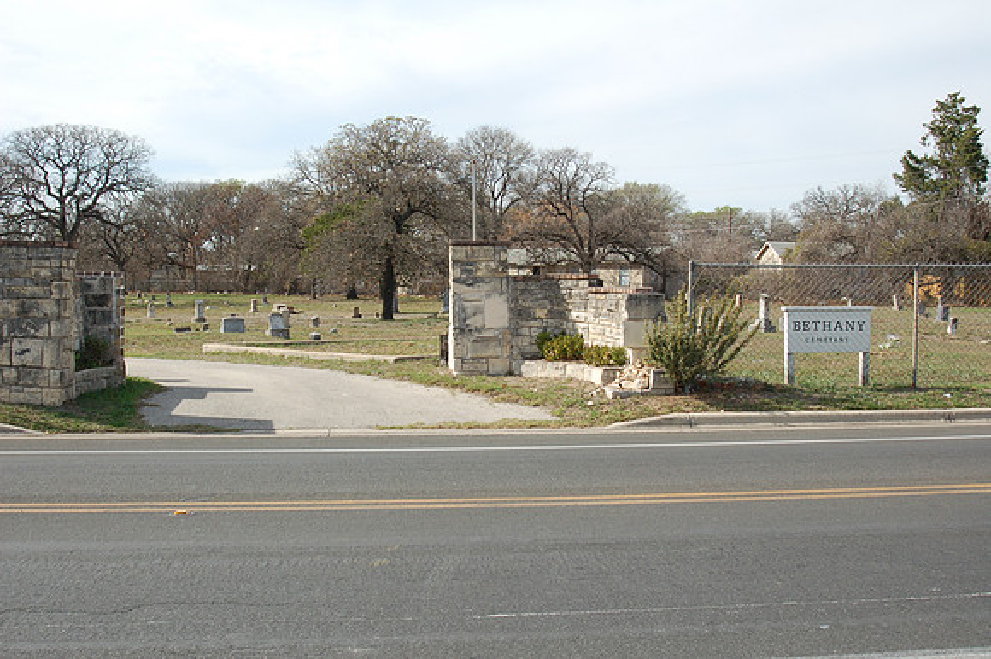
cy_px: 330
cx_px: 496
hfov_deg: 46.4
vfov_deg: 31.9
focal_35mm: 42
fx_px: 1155
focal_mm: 28
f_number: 9
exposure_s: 1/320
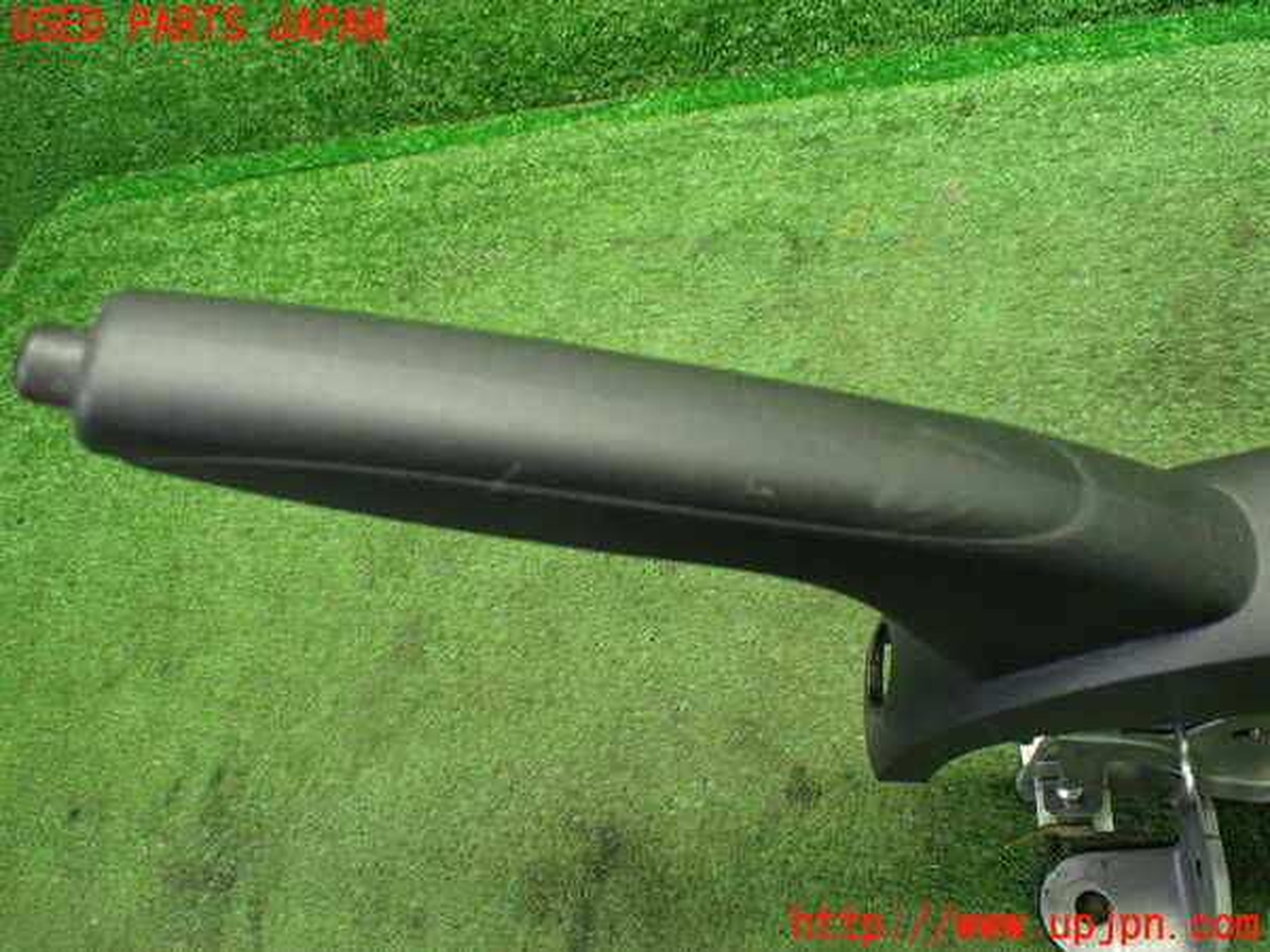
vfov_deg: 46.8
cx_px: 635
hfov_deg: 60.0
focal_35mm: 30
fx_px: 1101
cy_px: 476
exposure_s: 1/80
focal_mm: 5.4
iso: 800
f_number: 2.3
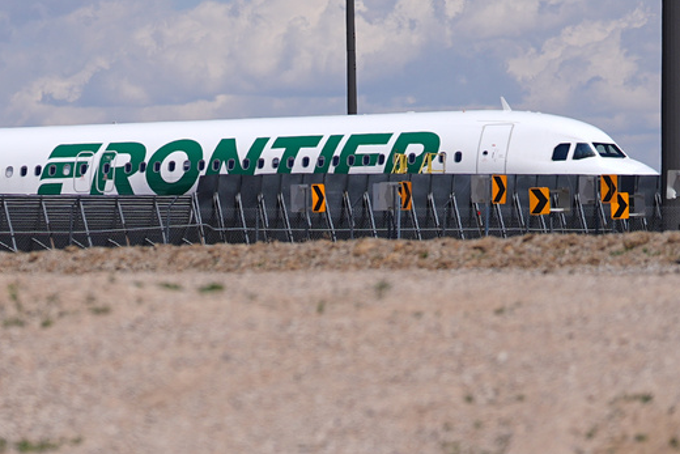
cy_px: 120
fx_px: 6367
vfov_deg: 4.1
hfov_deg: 6.1
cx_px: 18
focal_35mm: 337
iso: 200
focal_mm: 114
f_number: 2.8
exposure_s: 1/10000
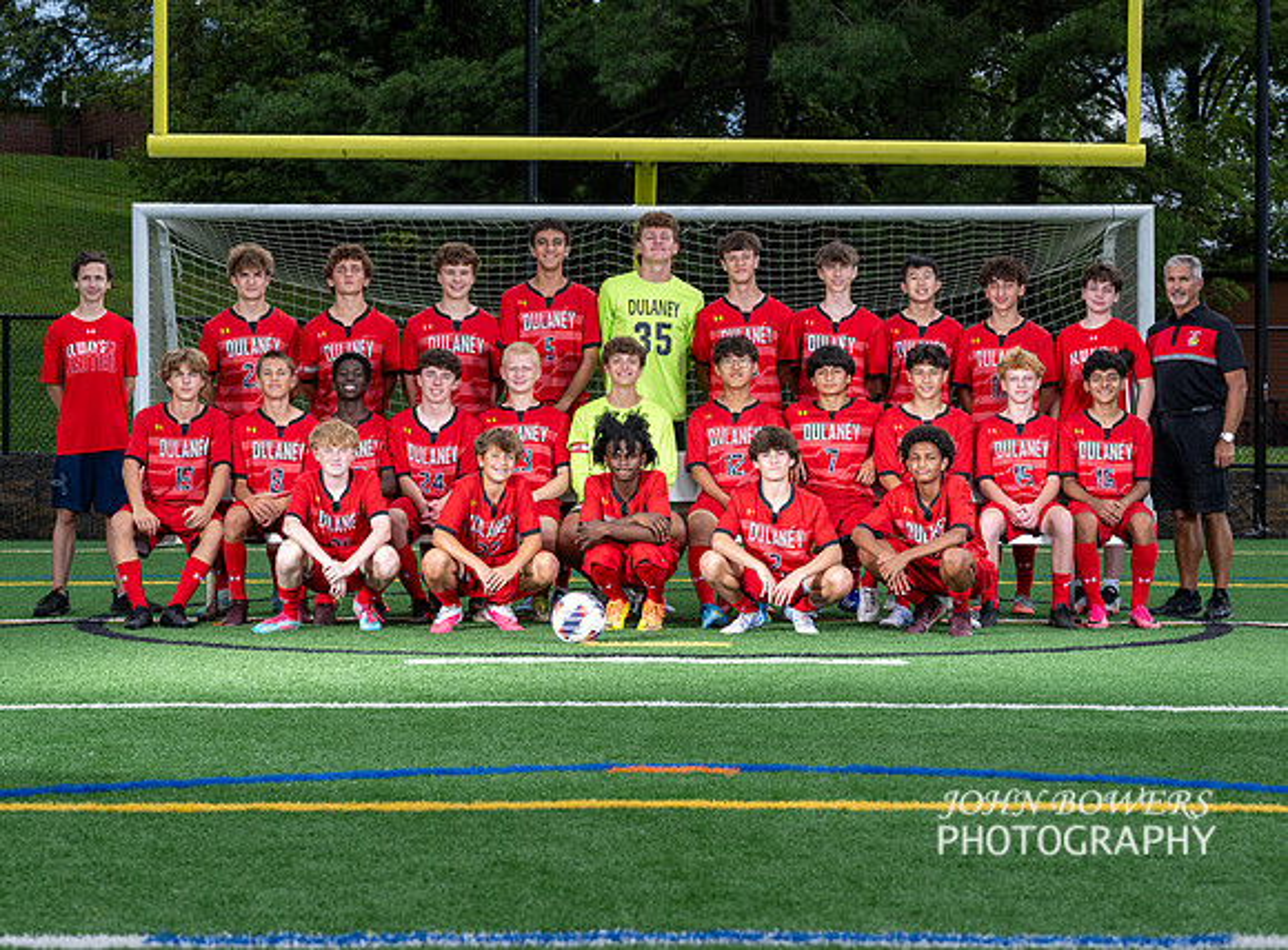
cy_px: 493
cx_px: 644
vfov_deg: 17.0
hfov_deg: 22.9
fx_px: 3180
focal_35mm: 86
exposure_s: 1/200
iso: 64
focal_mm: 77
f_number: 6.3
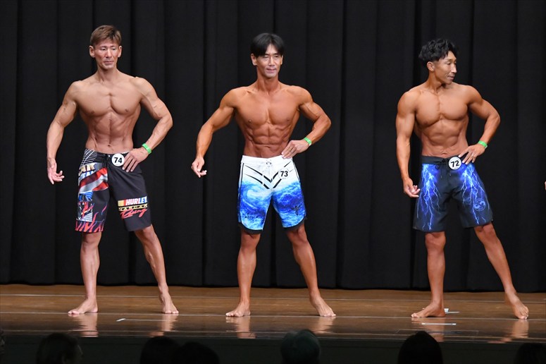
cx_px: 273
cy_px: 182
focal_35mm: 202
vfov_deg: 6.8
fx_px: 3062
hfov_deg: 10.2
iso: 8000
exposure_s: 1/400
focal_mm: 135
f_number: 5.6
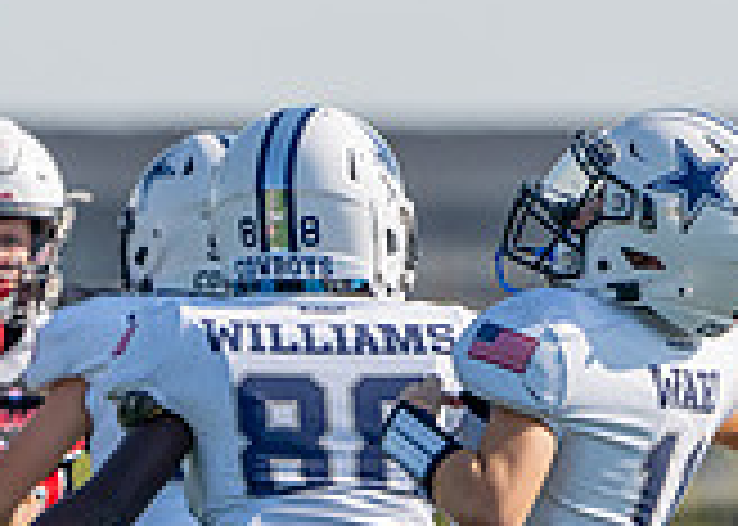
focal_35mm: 1103
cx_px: 666
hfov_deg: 1.8
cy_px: 432
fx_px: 23109
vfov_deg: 1.3
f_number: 5.6
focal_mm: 297
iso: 200
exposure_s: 1/1250
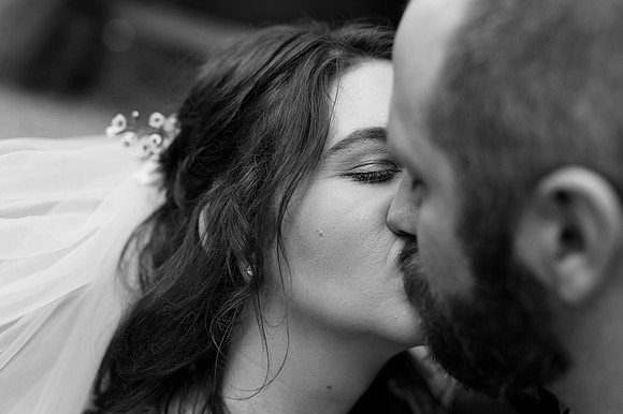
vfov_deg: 27.0
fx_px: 865
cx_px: 312
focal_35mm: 50
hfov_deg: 39.6
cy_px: 207
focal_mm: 50
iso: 800
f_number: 2.2
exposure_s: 1/125
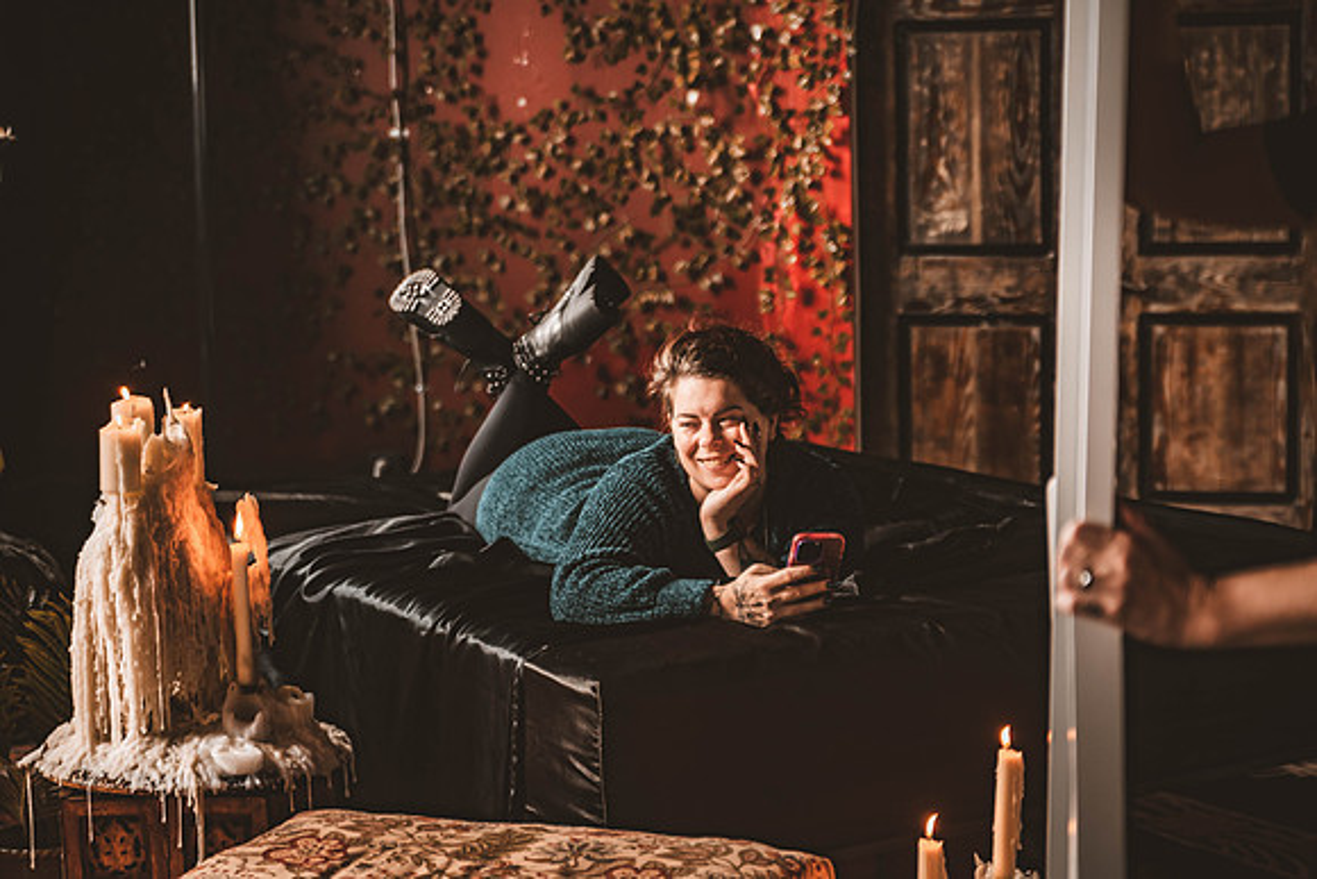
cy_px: 440
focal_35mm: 75
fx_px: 2744
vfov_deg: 18.2
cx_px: 658
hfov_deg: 27.0
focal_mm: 75
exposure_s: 1/125
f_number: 2.8
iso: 800
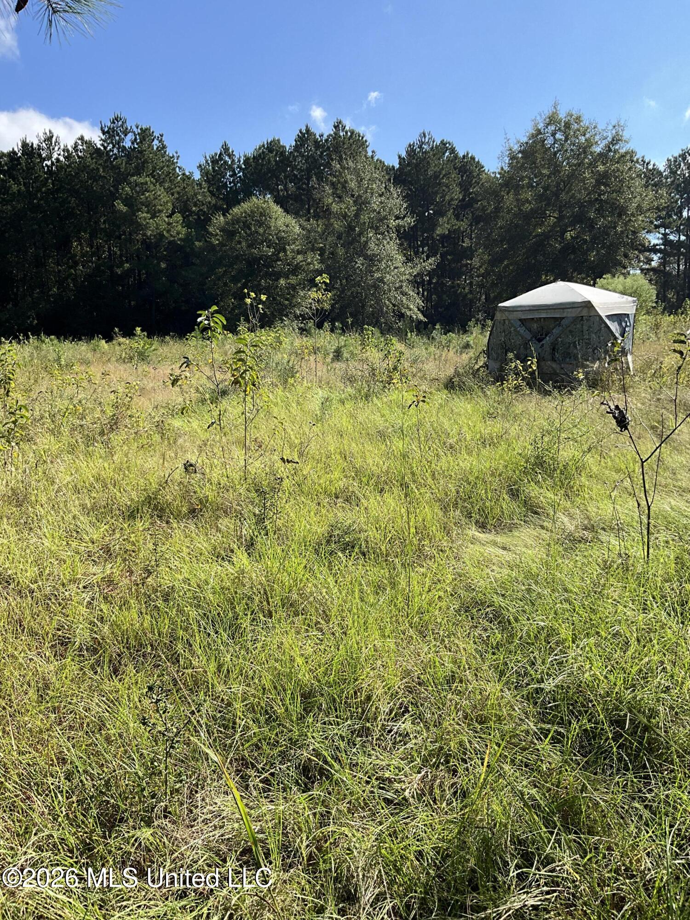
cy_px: 460
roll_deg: +0.7
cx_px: 345
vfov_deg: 61.7
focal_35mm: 29
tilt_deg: -8.8
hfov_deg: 48.2
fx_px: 771
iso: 25
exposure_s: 1/1121
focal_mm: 3
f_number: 1.8
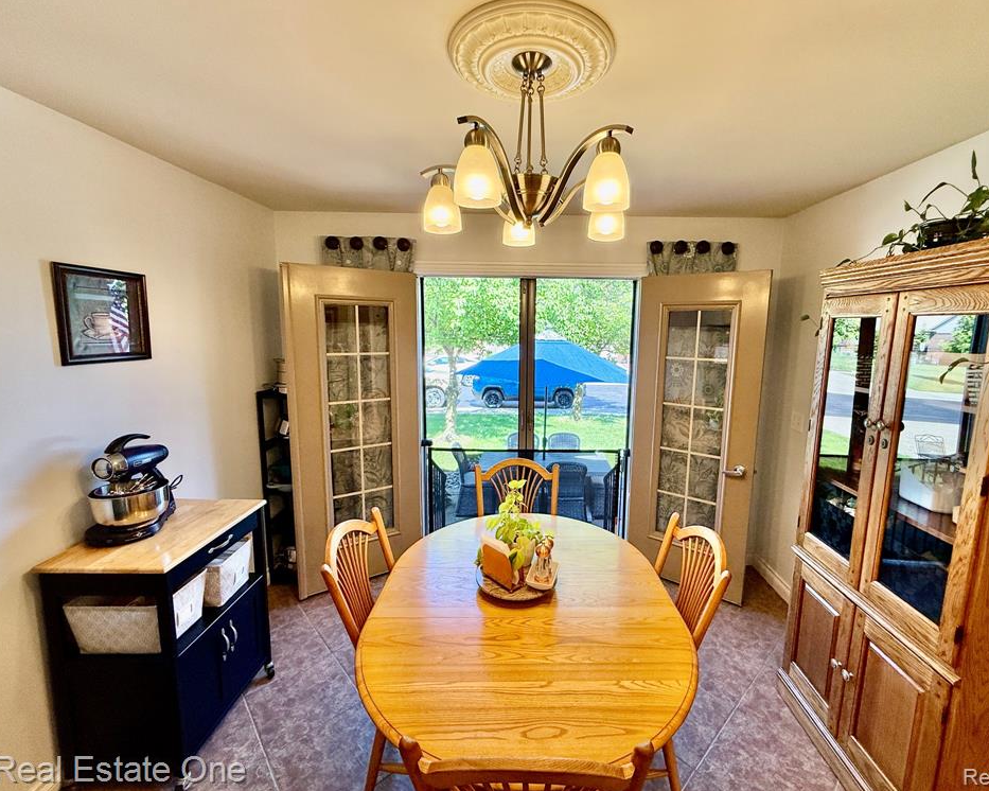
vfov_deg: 84.0
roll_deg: -0.8
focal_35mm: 15
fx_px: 439
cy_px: 387
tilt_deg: -7.1
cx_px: 528
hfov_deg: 96.7
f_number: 2.2
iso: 100
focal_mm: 2.22
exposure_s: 1/120
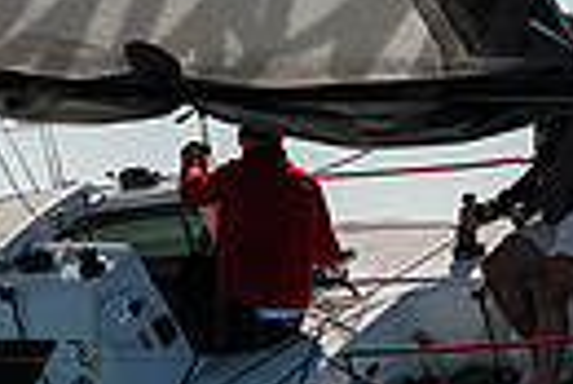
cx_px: 181
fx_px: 7123
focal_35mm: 447
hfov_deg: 4.6
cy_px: -20
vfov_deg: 3.1
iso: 400
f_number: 8
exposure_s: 1/2500
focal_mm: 100
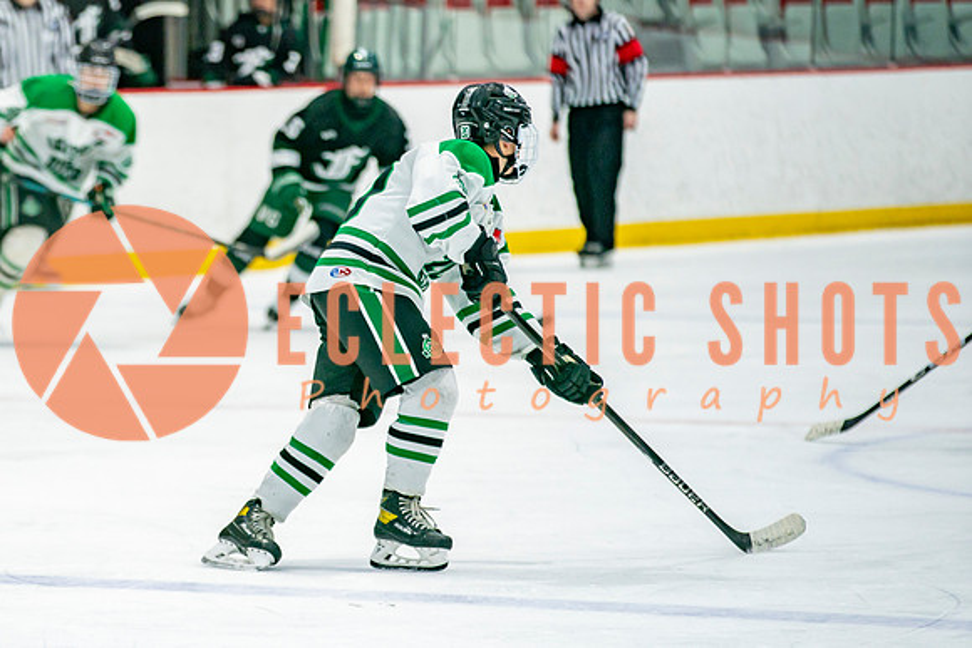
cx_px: 203
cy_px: 380
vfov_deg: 4.3
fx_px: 8664
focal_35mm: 321
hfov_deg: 6.4
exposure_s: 1/640
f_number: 3.2
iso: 500
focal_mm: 200
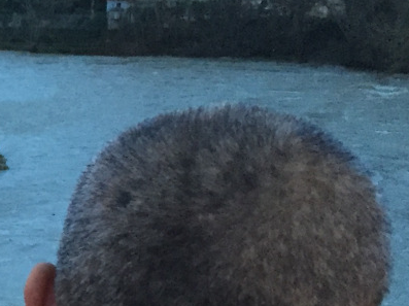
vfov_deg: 12.4
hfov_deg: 14.7
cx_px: -326
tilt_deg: -12.8
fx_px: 1381
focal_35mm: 117
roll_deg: +1.1
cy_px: 336
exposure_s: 1/33
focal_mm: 4.15
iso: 320
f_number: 2.2
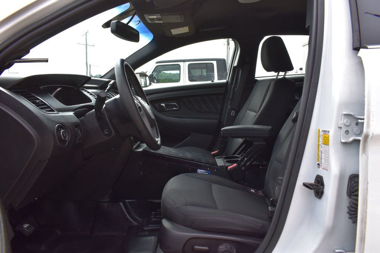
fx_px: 285
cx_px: 190
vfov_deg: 47.9
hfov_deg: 67.4
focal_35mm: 27
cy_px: 126
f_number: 10
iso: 400
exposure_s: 1/200
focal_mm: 18
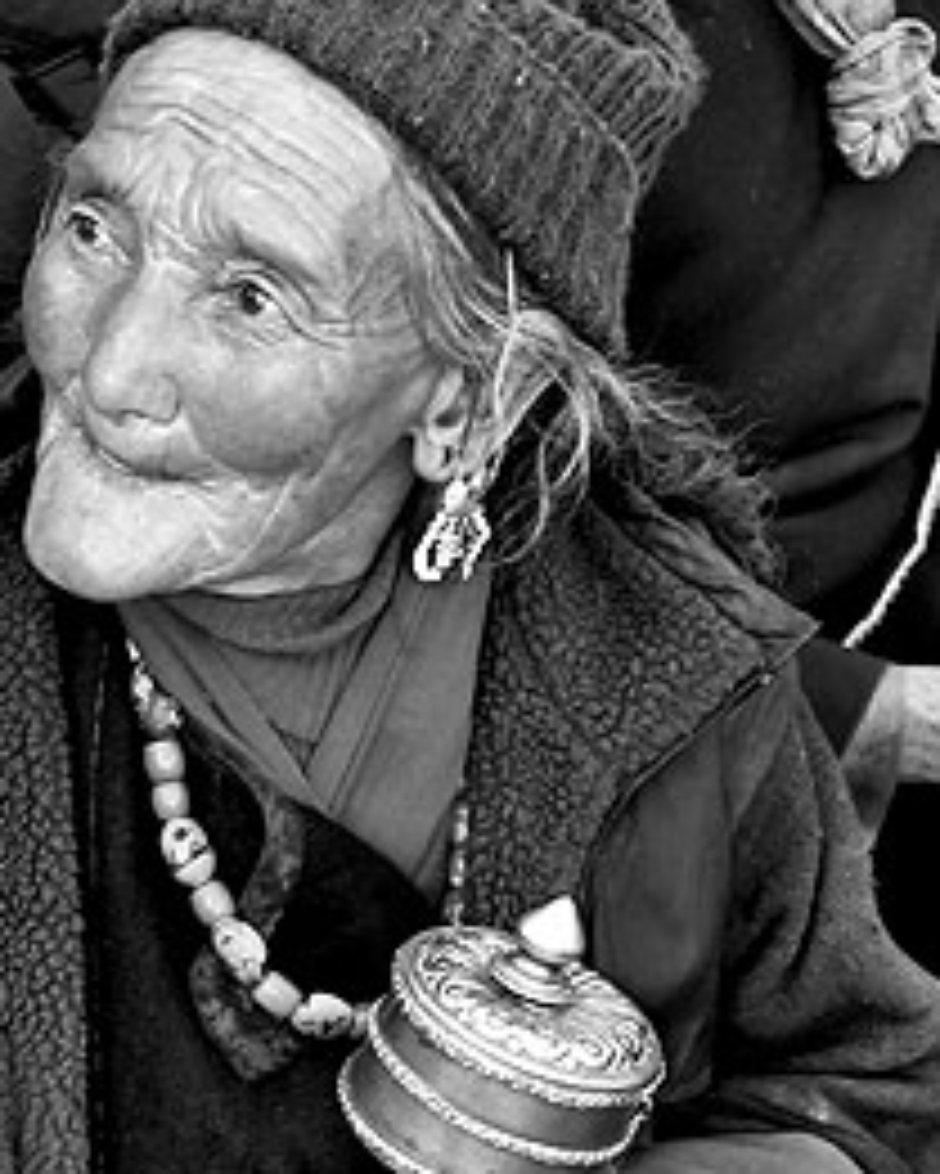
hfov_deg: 15.2
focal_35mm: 101
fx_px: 3510
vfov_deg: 19.0
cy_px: 711
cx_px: 189
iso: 400
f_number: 2.7
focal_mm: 11.1
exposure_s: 1/60
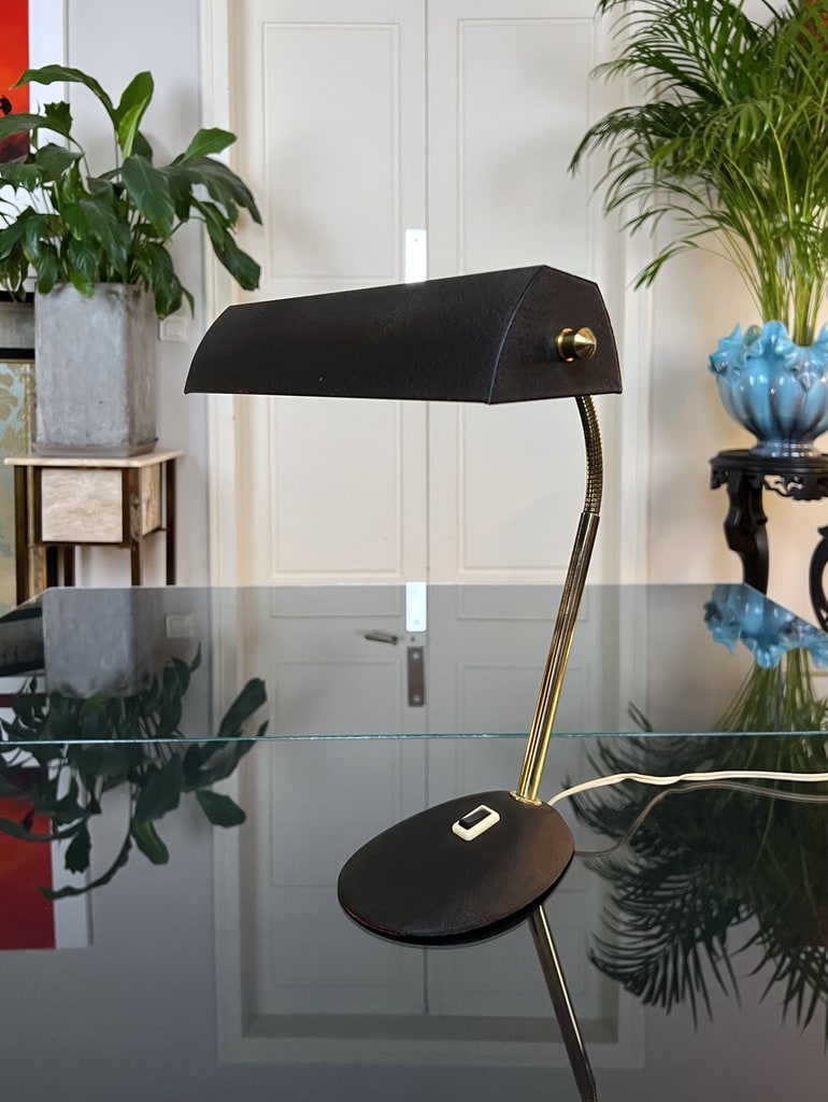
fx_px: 828
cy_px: 551
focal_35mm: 26
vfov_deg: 67.3
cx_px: 414
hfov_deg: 53.1
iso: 320
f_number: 1.5
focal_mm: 5.7
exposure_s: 1/50
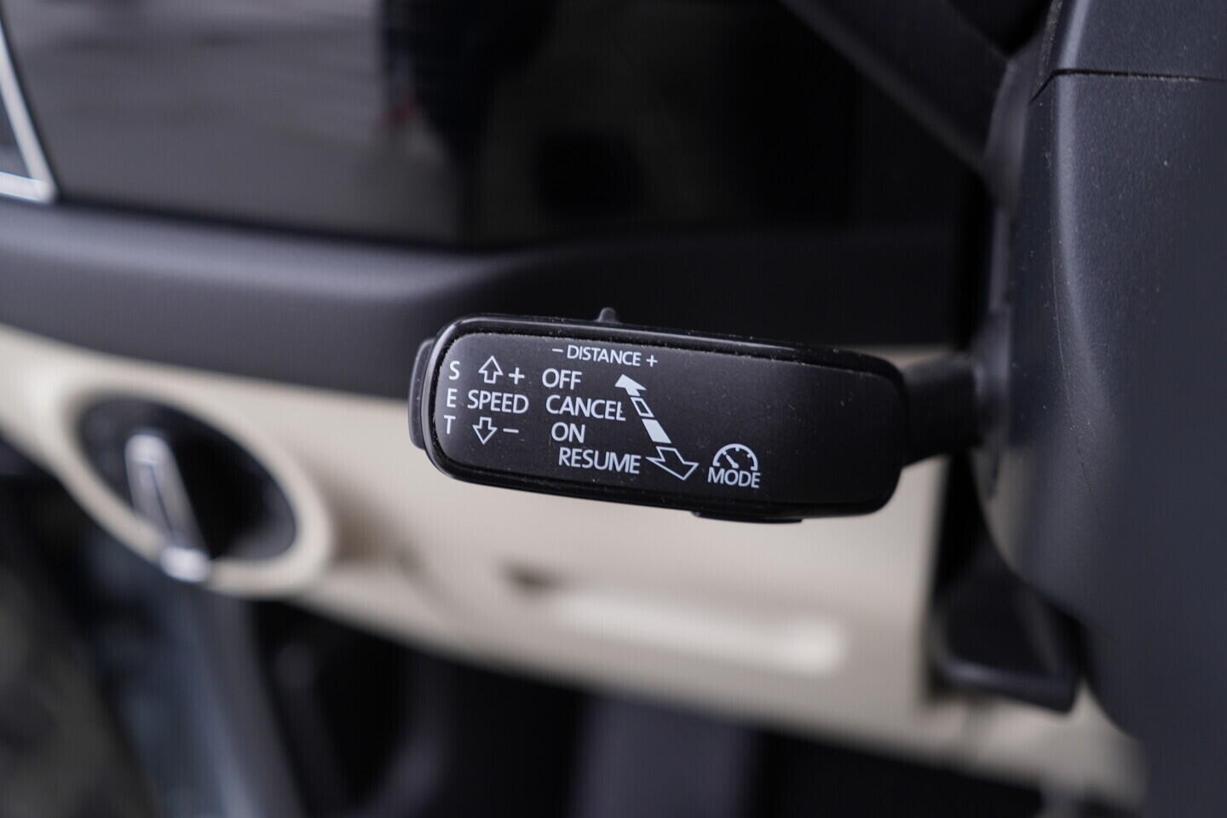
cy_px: 409
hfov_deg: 53.1
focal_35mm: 36
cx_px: 614
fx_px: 1227
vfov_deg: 36.9
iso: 250
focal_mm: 24
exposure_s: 1/40
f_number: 2.8
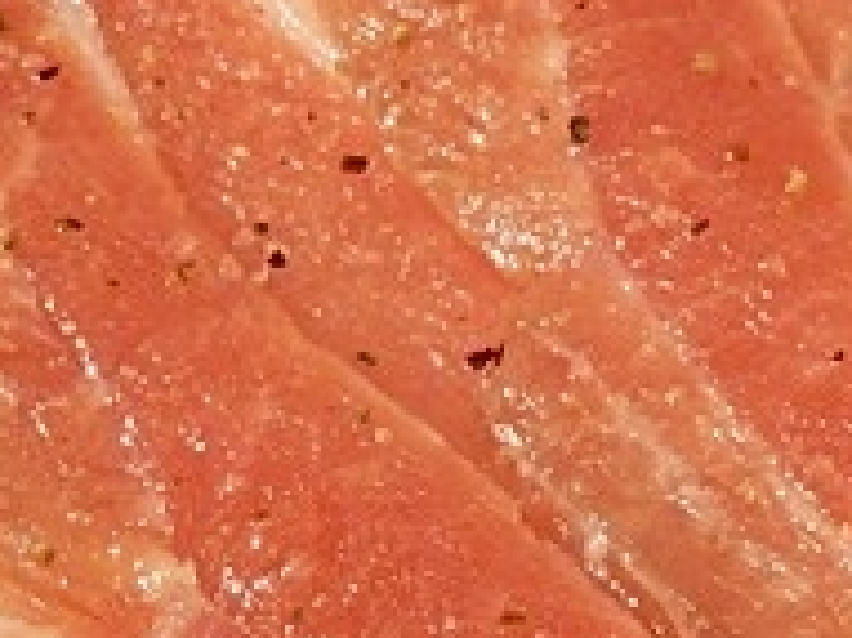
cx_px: 928
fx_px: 3714
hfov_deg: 12.9
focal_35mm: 151
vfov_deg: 9.8
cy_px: 571
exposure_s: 1/25
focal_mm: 6.4
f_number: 4
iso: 400
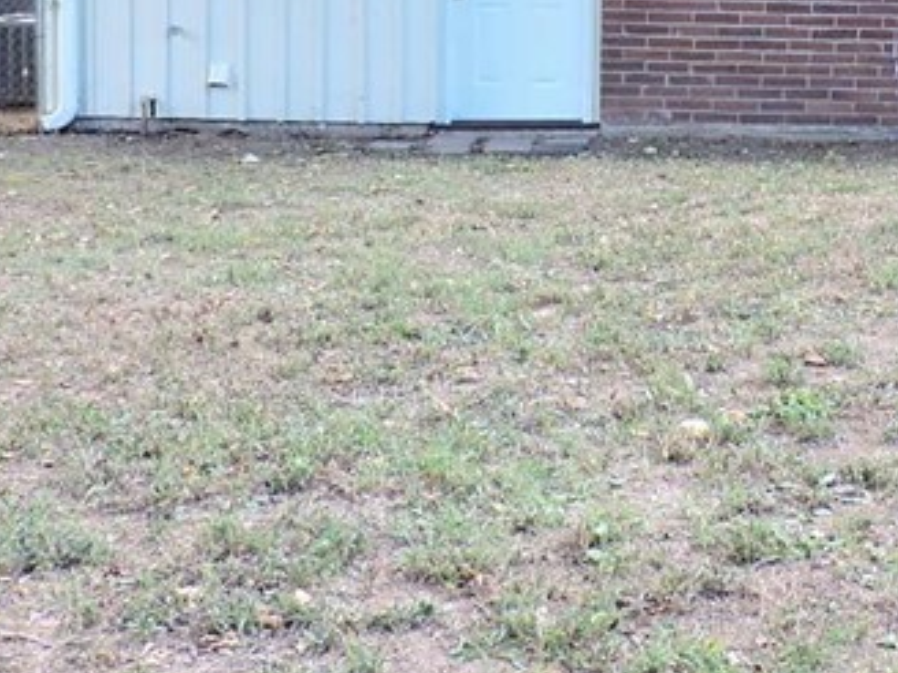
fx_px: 1946
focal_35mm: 75
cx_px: 753
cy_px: 16
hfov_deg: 25.4
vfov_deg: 19.1
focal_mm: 4.3
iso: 100
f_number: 3
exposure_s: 1/50
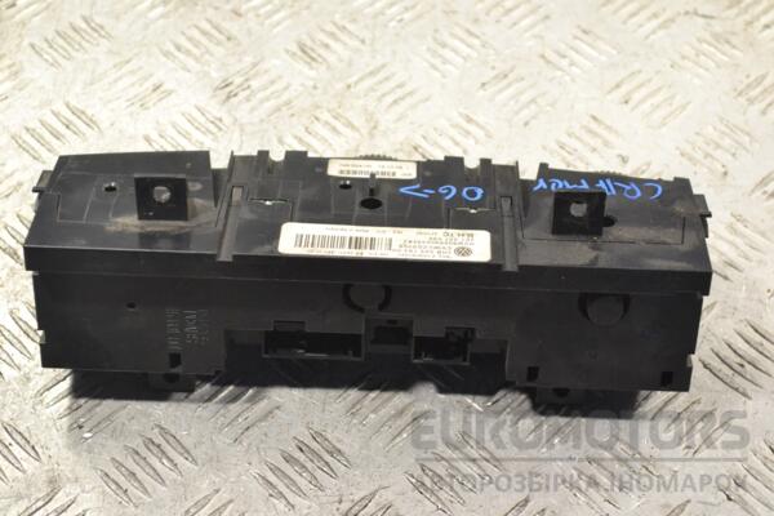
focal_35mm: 75
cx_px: 387
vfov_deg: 18.2
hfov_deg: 27.0
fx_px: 1612
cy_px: 258
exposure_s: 1/200
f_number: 7.1
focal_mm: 50
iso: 3200
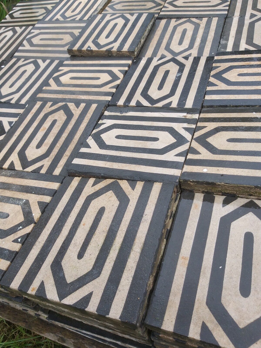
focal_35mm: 26
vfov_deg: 67.3
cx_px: 130
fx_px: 261
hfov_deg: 53.1
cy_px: 174
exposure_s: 1/341
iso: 40
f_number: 1.7
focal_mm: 3.93
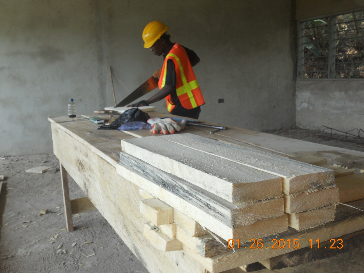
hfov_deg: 49.0
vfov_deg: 37.7
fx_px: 400
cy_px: 136
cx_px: 182
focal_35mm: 38
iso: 80
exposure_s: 1/50
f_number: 3.9
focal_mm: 6.9
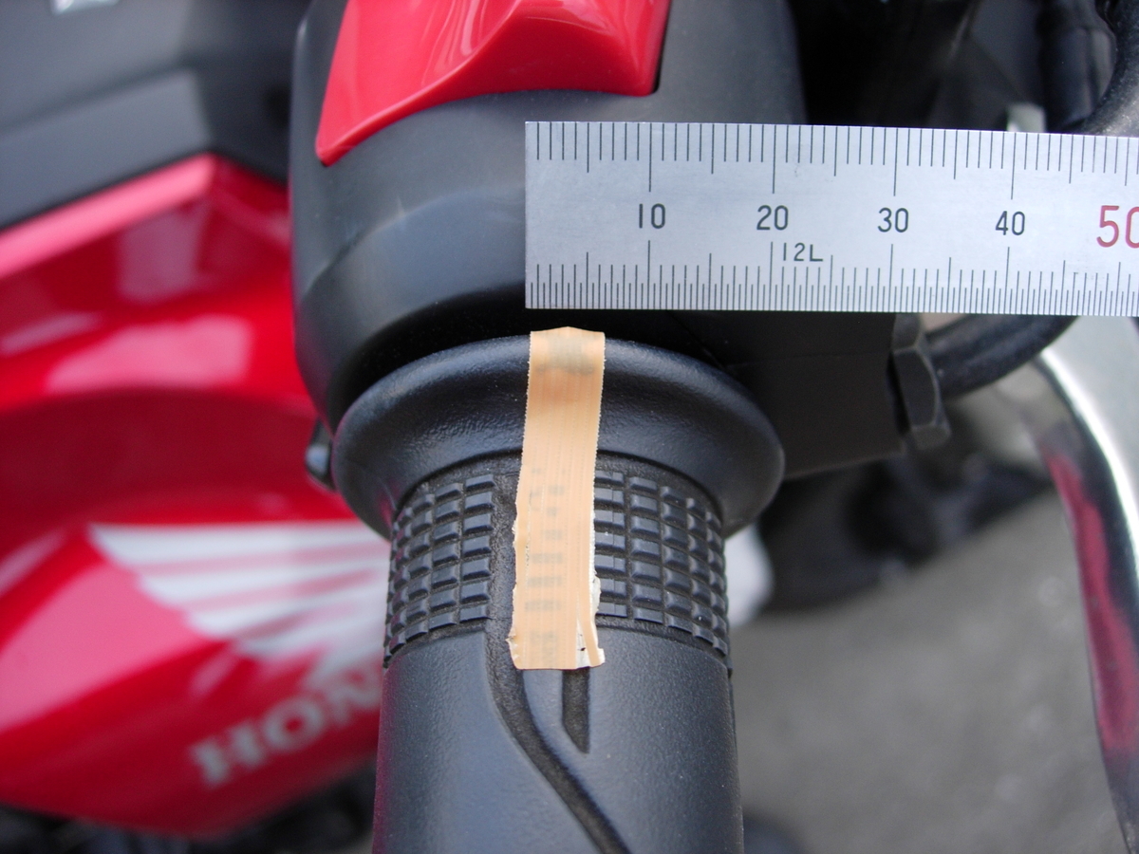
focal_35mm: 38
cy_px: 427
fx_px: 1250
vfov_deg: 37.7
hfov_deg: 49.0
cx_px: 570
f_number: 2.8
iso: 64
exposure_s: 1/80.6
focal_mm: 7.8
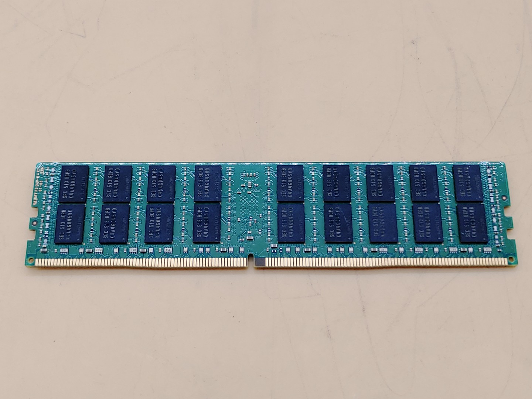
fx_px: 707
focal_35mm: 46
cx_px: 266
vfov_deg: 31.5
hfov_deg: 41.2
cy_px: 200
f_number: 1.8
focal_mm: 4.36
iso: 50
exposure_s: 1/138
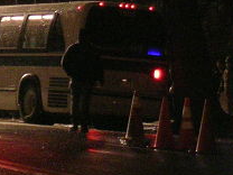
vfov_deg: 4.8
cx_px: -94
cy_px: -16
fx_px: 2066
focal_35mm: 307
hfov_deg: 6.4
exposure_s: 1/15
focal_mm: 16.7
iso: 400
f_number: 4.1
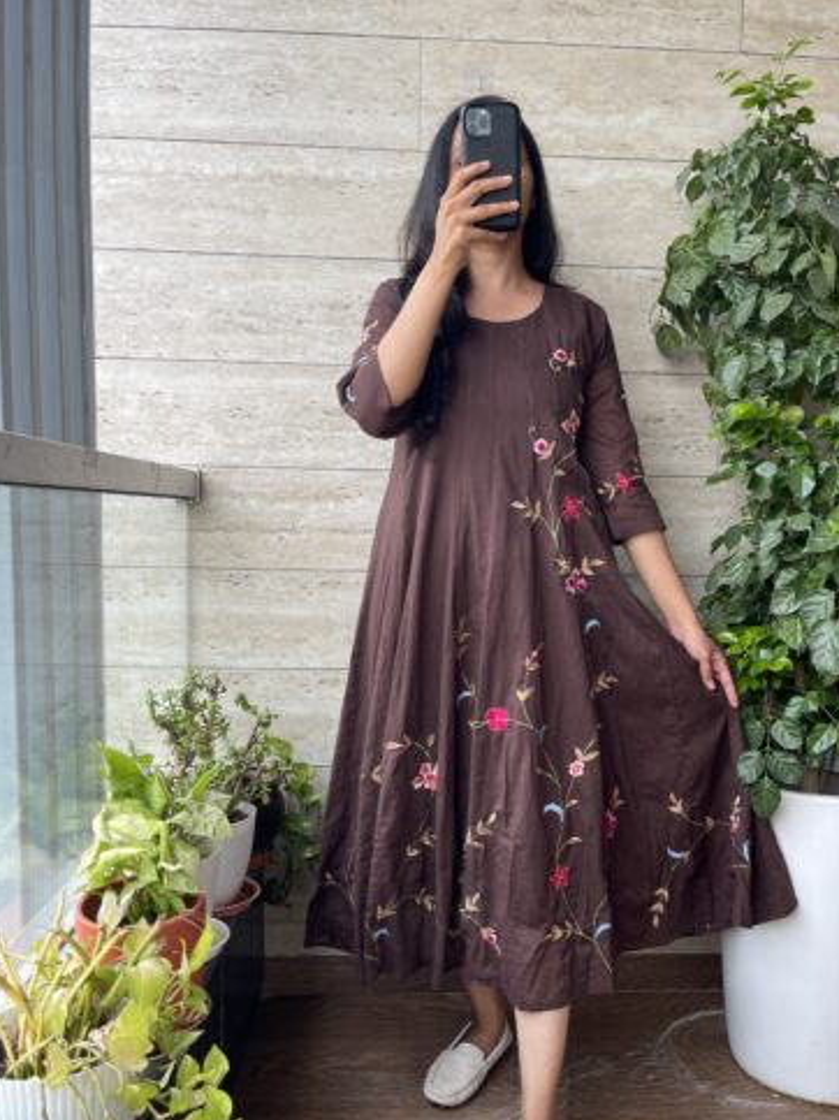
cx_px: 475
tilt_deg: -6.2
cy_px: 608
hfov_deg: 48.1
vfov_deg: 61.6
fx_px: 938
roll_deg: -1.5
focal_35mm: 29
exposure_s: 1/136
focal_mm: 5.1
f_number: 1.6
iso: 32
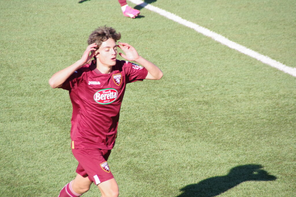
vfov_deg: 3.7
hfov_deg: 5.5
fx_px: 3084
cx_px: 148
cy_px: 98
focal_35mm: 375
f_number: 9
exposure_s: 1/1000
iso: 1600
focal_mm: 250
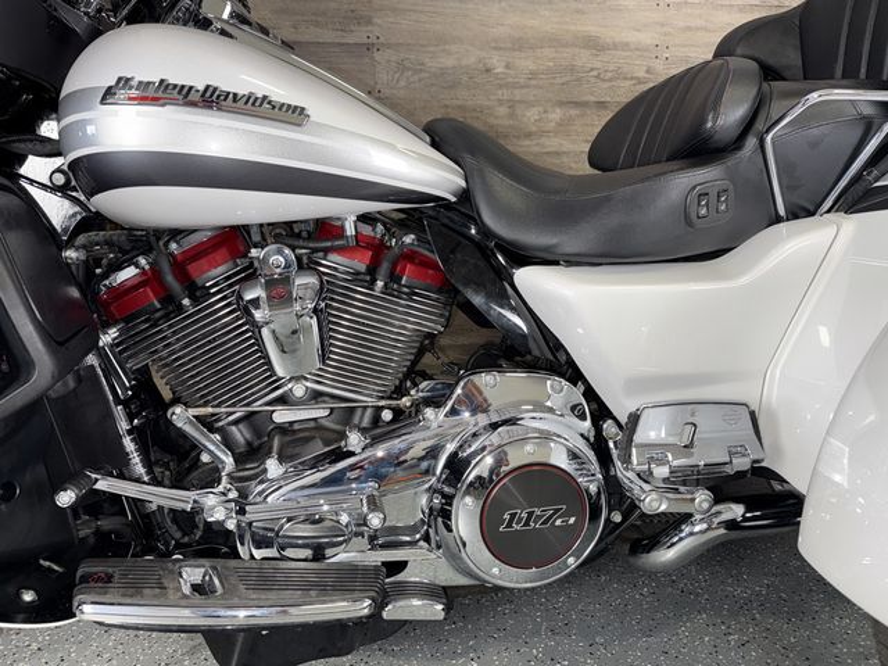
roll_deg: +1.3
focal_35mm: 24
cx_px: 444
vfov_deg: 56.8
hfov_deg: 71.6
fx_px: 616
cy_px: 333
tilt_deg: -9.7
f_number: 1.78
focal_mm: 6.76
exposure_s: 1/17
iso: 64
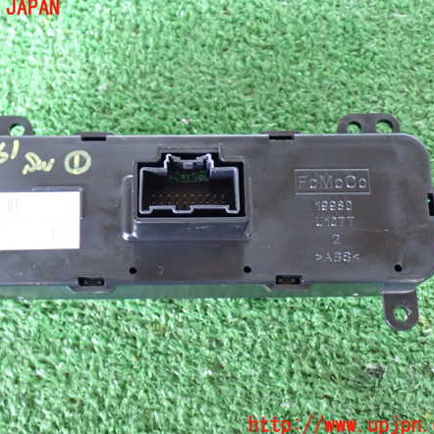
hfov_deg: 28.5
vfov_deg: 28.6
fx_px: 851
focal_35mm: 60
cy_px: 217
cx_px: 176
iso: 800
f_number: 3.2
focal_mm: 9.01
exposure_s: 1/13
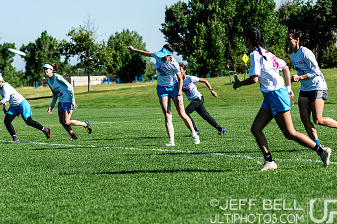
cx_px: 154
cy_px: 91
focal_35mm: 159
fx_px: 1487
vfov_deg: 8.6
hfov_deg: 12.9
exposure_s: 1/2000
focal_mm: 78
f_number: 3.2
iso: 140
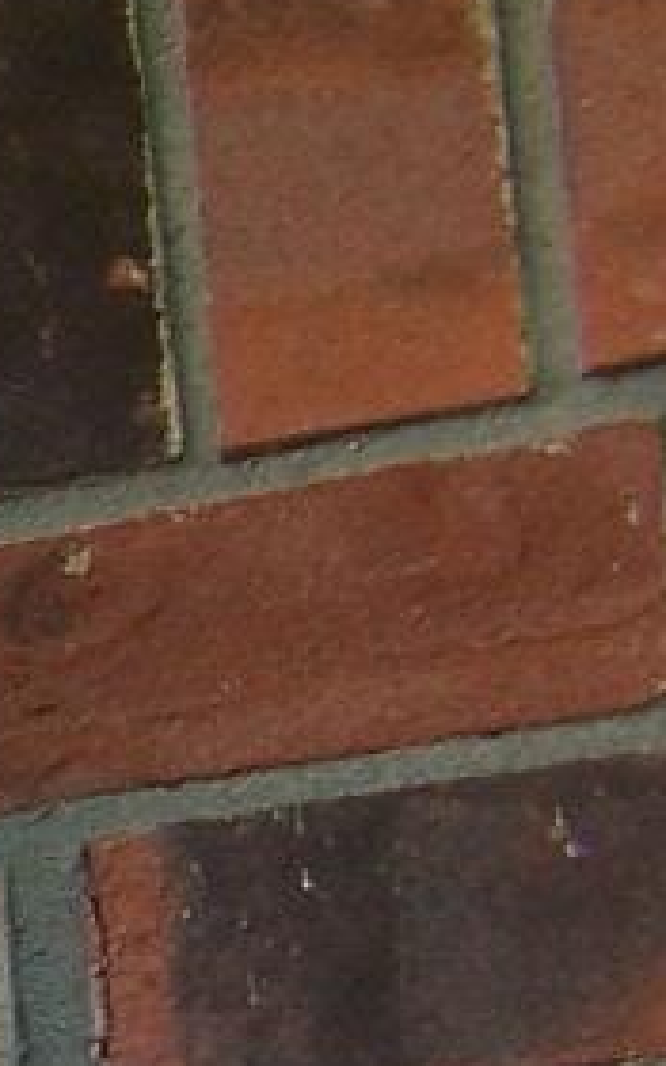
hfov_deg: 5.3
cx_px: -1792
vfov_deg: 9.2
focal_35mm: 223
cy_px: 1489
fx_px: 6476
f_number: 2.8
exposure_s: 1/125
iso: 80
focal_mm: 6.3
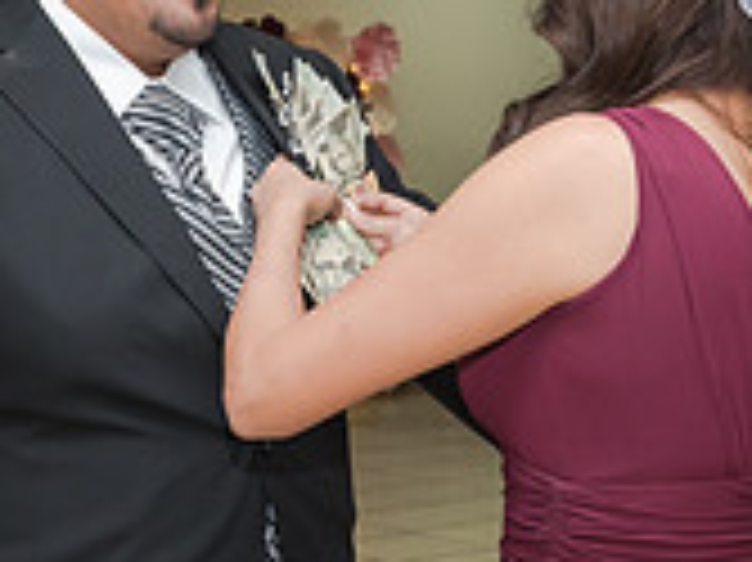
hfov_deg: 16.8
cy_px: 187
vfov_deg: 12.6
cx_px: 257
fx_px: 2540
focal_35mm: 117
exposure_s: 1/100
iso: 1600
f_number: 4
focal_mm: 35
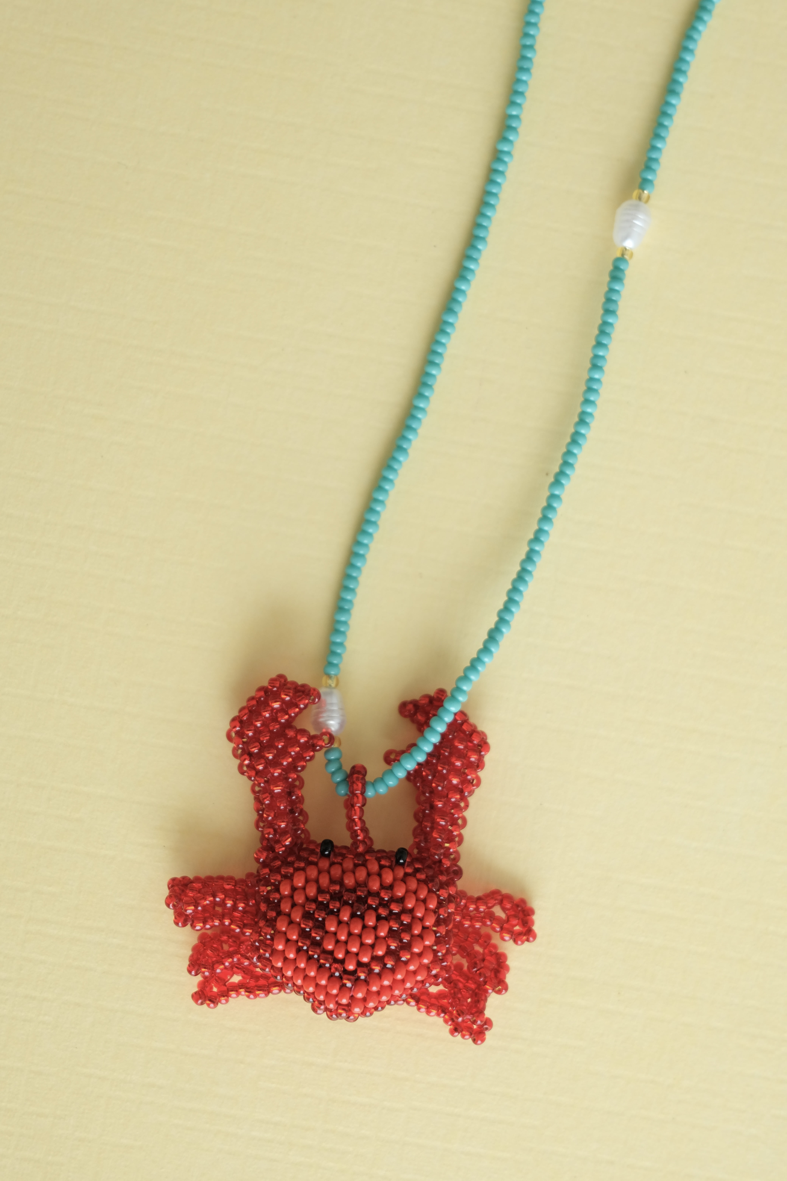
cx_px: 394
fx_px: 2459
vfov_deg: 27.0
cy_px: 590
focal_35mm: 75
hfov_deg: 18.2
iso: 500
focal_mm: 50
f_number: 4.8
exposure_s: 1/150
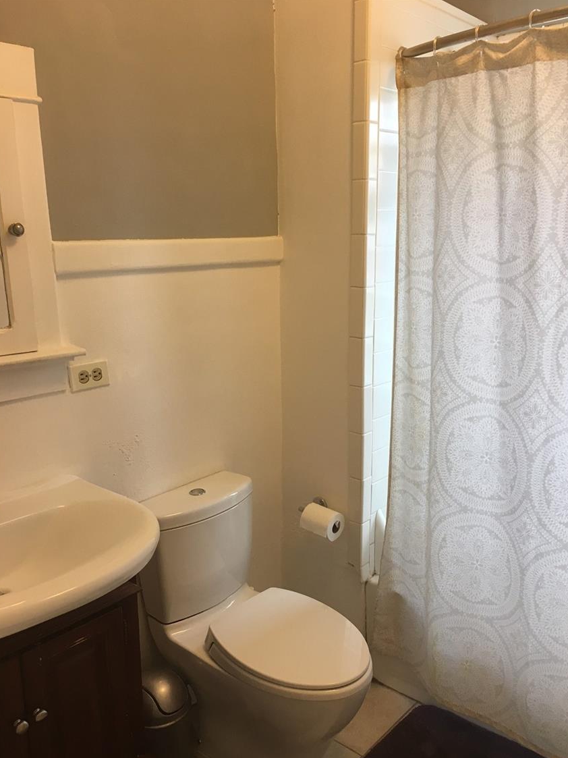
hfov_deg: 45.4
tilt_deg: -13.3
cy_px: 402
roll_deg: +0.3
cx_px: 297
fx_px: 678
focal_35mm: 31
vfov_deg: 58.3
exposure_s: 1/30
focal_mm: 4.15
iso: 50
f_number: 2.2
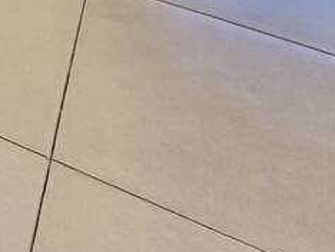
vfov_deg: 10.9
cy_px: -515
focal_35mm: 86
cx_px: -461
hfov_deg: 14.7
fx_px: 833
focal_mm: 2.22
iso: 40
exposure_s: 1/322
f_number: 2.2
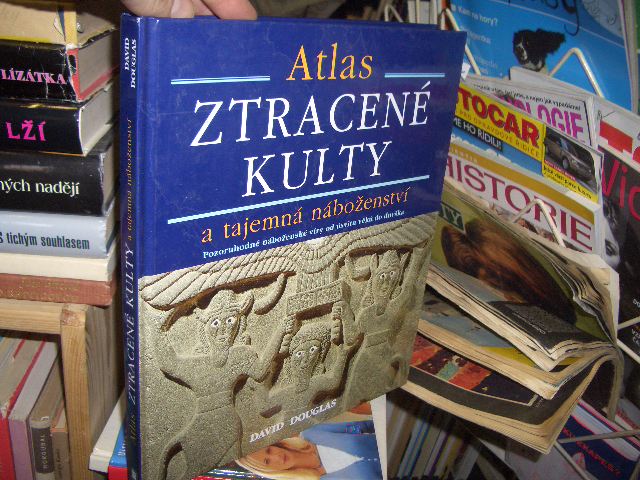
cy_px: 240
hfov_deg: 52.6
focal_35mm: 35
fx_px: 647
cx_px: 320
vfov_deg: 40.7
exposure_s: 1/60
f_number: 2.6
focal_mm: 5.8
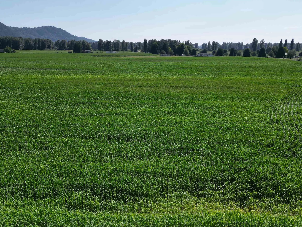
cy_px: 101
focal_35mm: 32
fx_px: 279
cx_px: 155
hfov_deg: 56.8
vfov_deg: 44.1
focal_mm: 6.72
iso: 100
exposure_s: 1/3200
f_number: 1.7
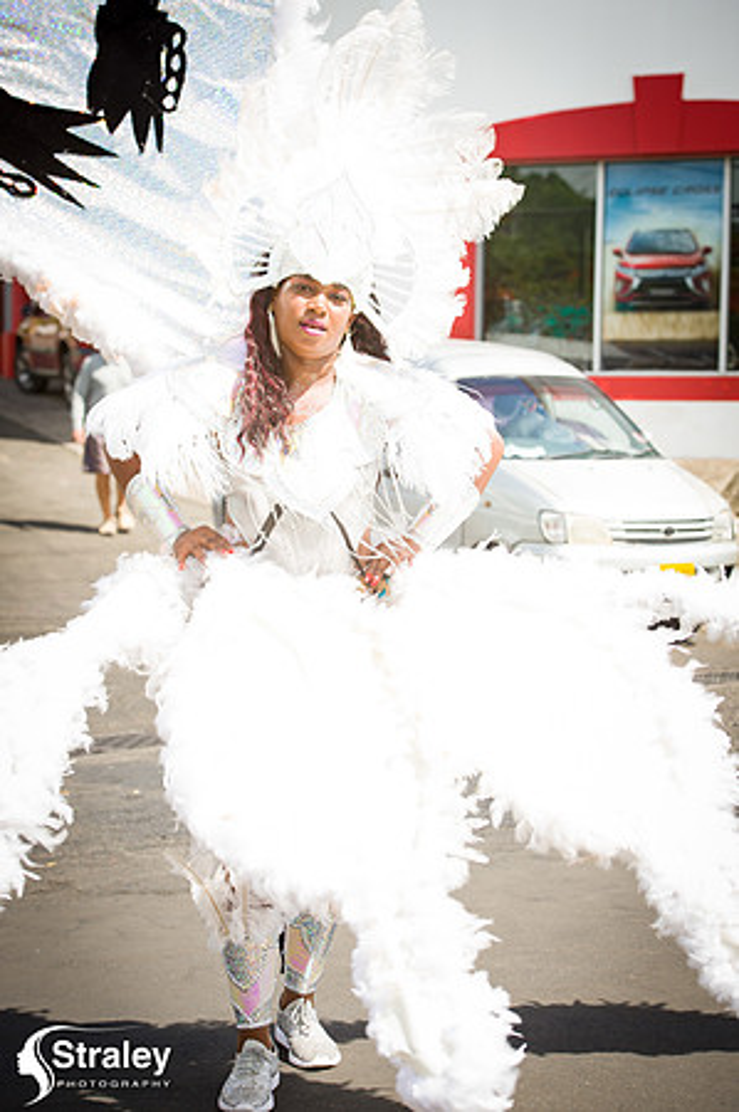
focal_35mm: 80
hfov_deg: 17.0
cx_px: 370
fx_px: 2469
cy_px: 556
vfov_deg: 25.4
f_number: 6.3
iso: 100
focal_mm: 80
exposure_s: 1/160
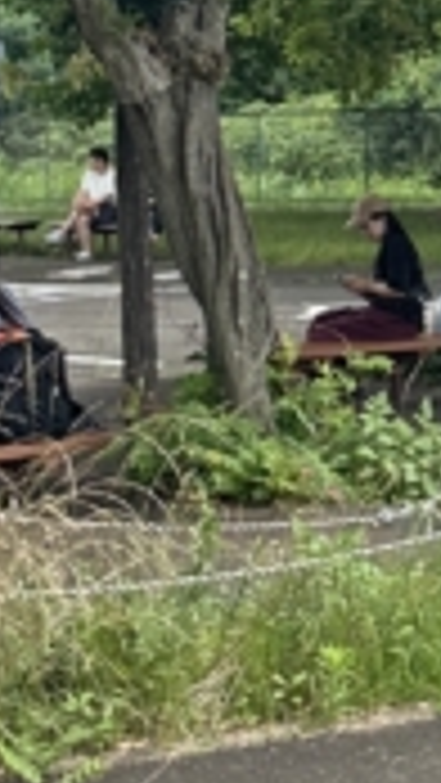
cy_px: 351
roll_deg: +1.0
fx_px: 3011
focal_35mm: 145
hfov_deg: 8.2
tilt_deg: -3.8
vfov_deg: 14.8
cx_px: 641
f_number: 1.78
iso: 80
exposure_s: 1/962
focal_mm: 6.86
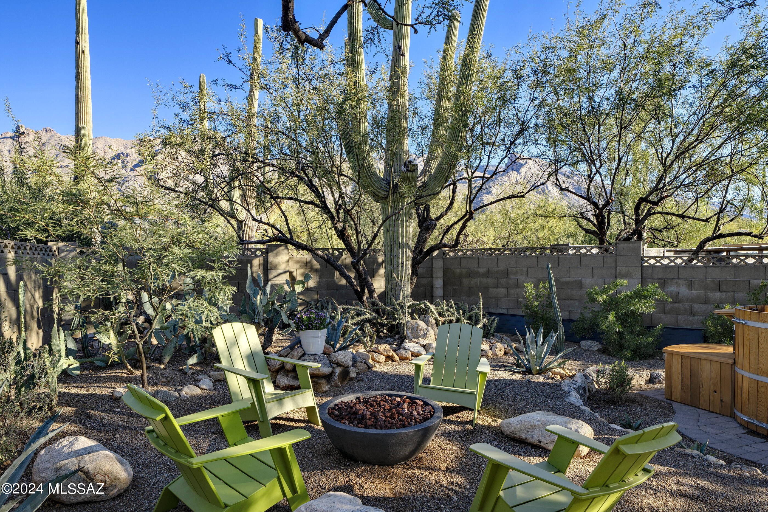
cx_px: 384
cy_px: 256
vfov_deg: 59.5
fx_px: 448
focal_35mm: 21
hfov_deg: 81.2
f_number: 11
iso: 100
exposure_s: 1/50
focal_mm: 21
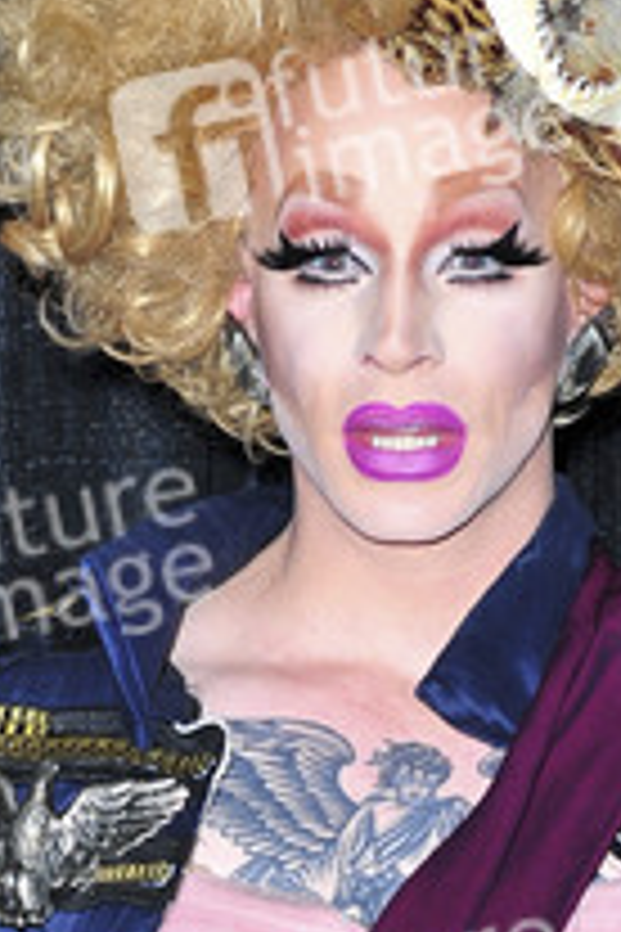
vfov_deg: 18.2
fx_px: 2898
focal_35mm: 112
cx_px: 475
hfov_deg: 12.2
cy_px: 351
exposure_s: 1/320
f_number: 4
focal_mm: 58
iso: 400
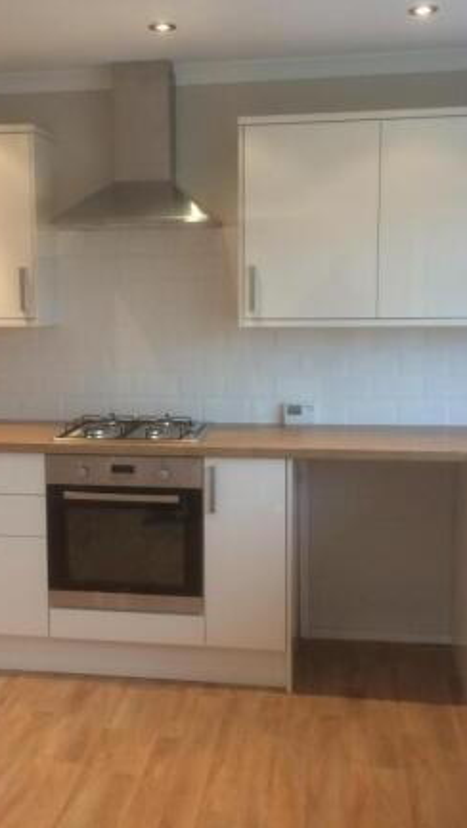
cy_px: 412
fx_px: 967
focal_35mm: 44
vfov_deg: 46.4
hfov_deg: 27.0
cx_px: 167
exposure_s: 1/30
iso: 50
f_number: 2.2
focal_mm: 4.12
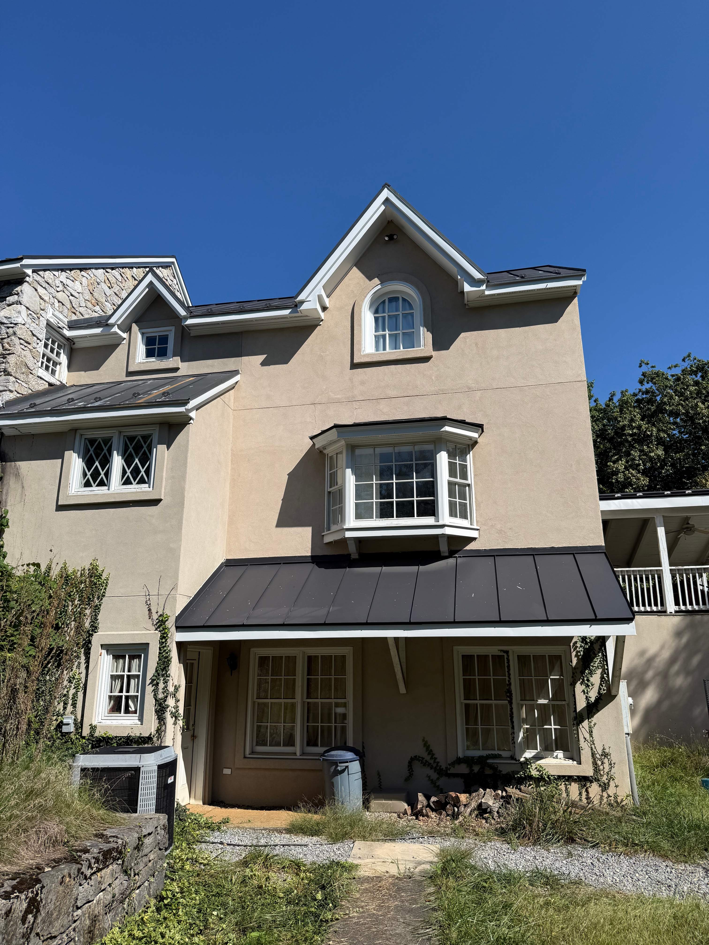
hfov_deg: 56.8
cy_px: 472
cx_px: 354
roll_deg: +1.4
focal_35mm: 24
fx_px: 655
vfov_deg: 71.6
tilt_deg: +16.3
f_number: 1.78
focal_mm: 6.76
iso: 80
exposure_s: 1/5319
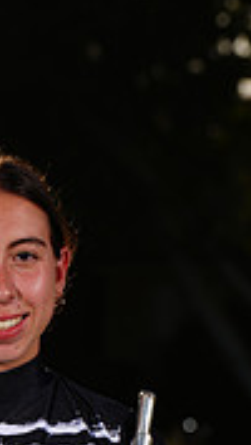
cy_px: 561
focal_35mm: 524
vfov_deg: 4.1
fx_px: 6179
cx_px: -8
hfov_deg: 2.3
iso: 125
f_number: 11
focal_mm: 197
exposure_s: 1/500
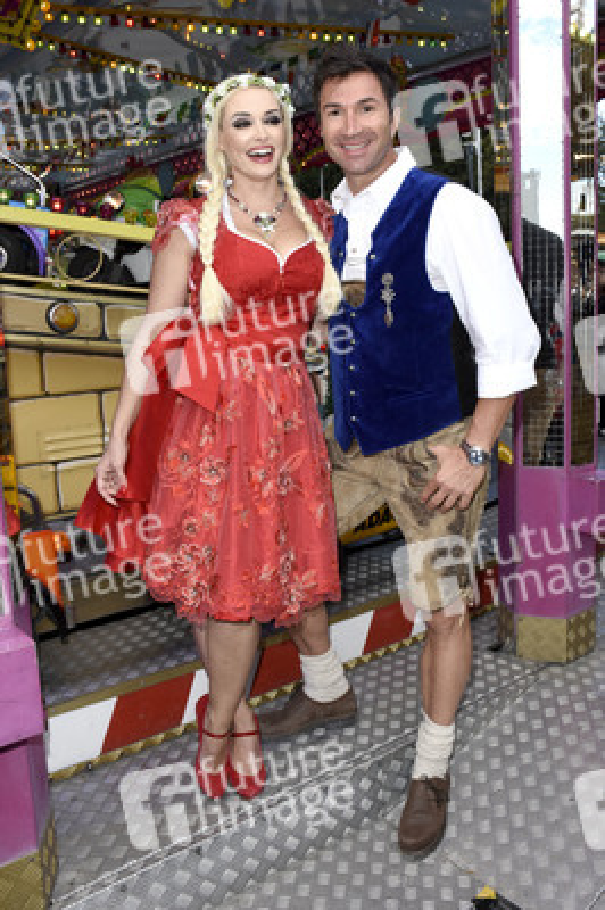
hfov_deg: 43.5
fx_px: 758
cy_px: 455
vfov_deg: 62.0
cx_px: 302
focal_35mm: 30
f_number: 6.3
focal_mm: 20
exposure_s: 1/160
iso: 320
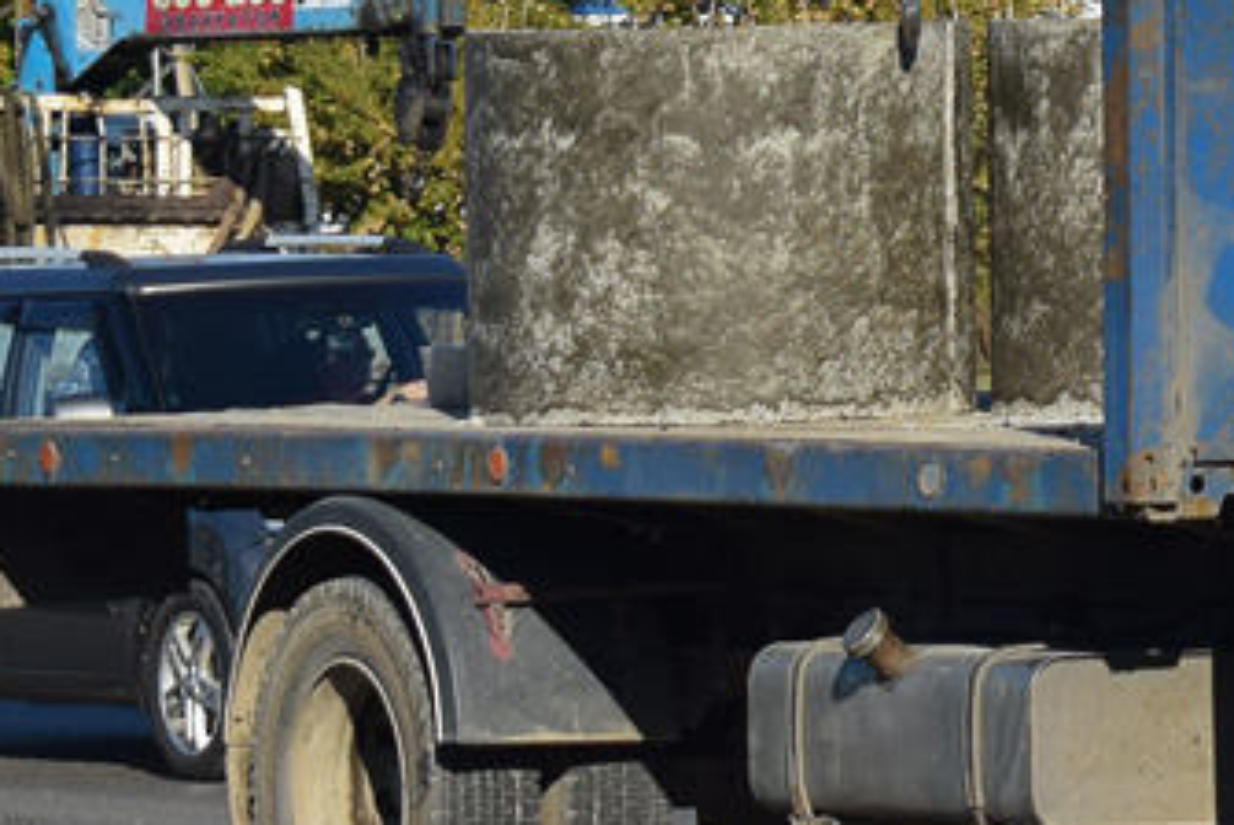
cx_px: 1610
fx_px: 9572
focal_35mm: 279
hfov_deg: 7.3
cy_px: -41
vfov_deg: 4.9
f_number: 7.1
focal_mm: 52
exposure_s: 1/1000
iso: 200
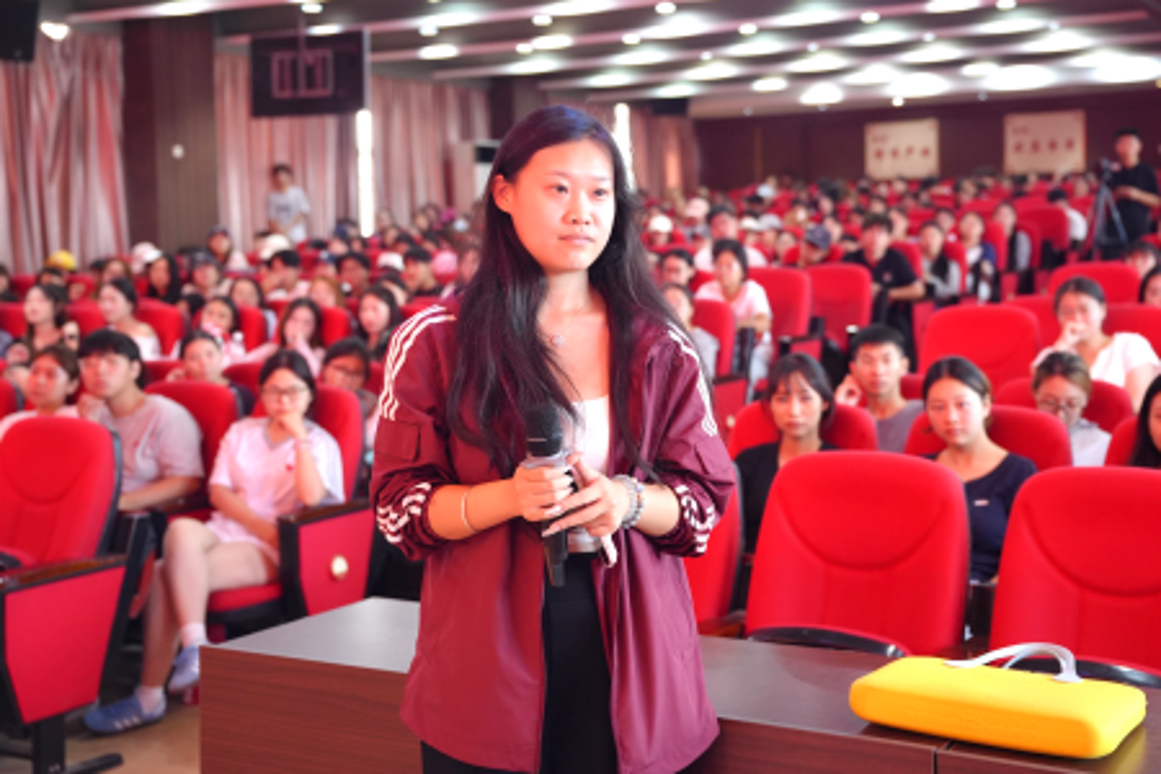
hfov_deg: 48.0
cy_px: 387
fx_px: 1303
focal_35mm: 40
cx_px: 580
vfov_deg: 33.1
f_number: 2.8
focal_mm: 40.4
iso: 3200
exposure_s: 1/250
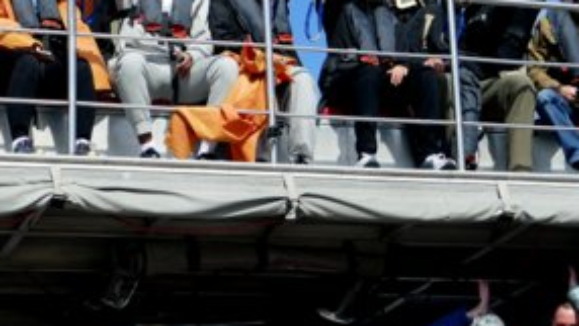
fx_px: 1689
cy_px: 147
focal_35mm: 110
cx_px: 425
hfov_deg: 19.3
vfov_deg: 11.0
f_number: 3.3
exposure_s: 1/1600
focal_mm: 18.17
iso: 125
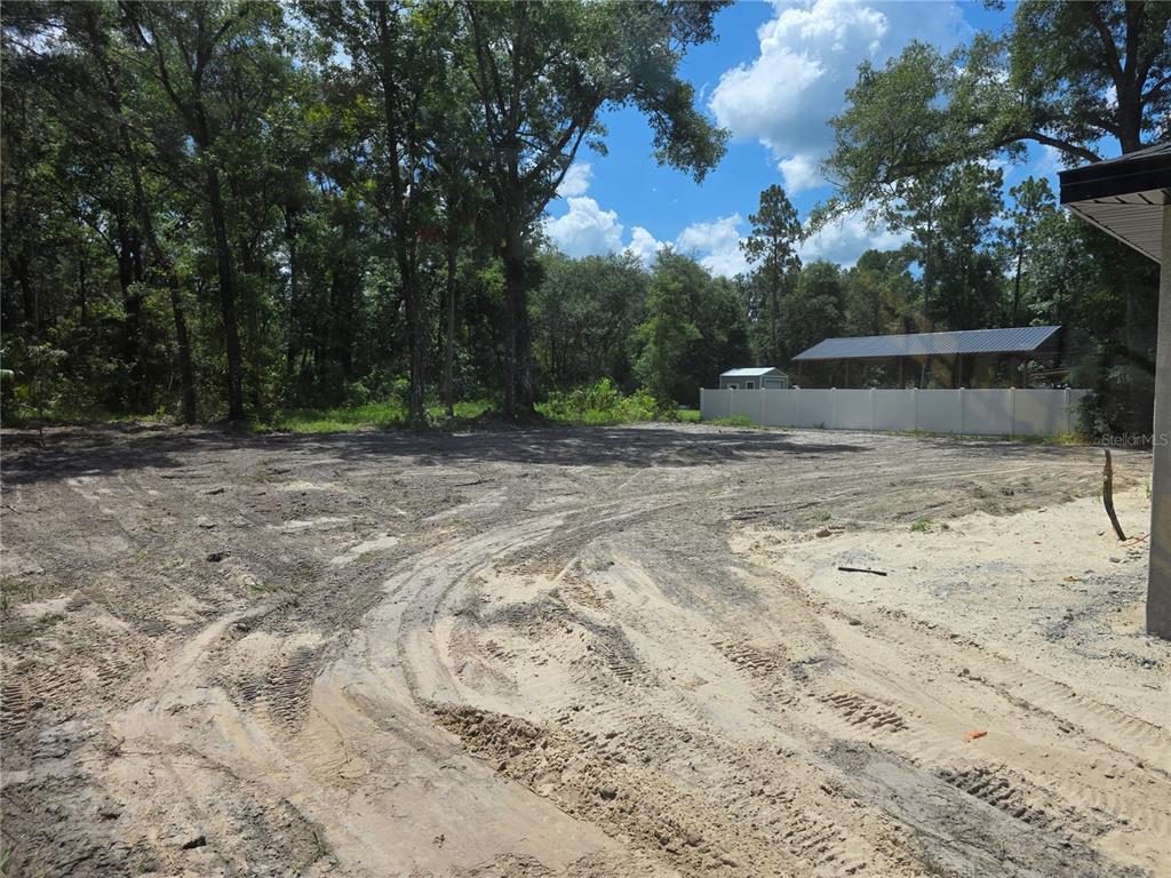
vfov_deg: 58.9
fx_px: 778
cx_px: 586
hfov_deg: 73.9
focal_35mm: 23
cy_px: 439
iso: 80
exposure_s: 1/6355
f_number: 1.7
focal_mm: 6.3
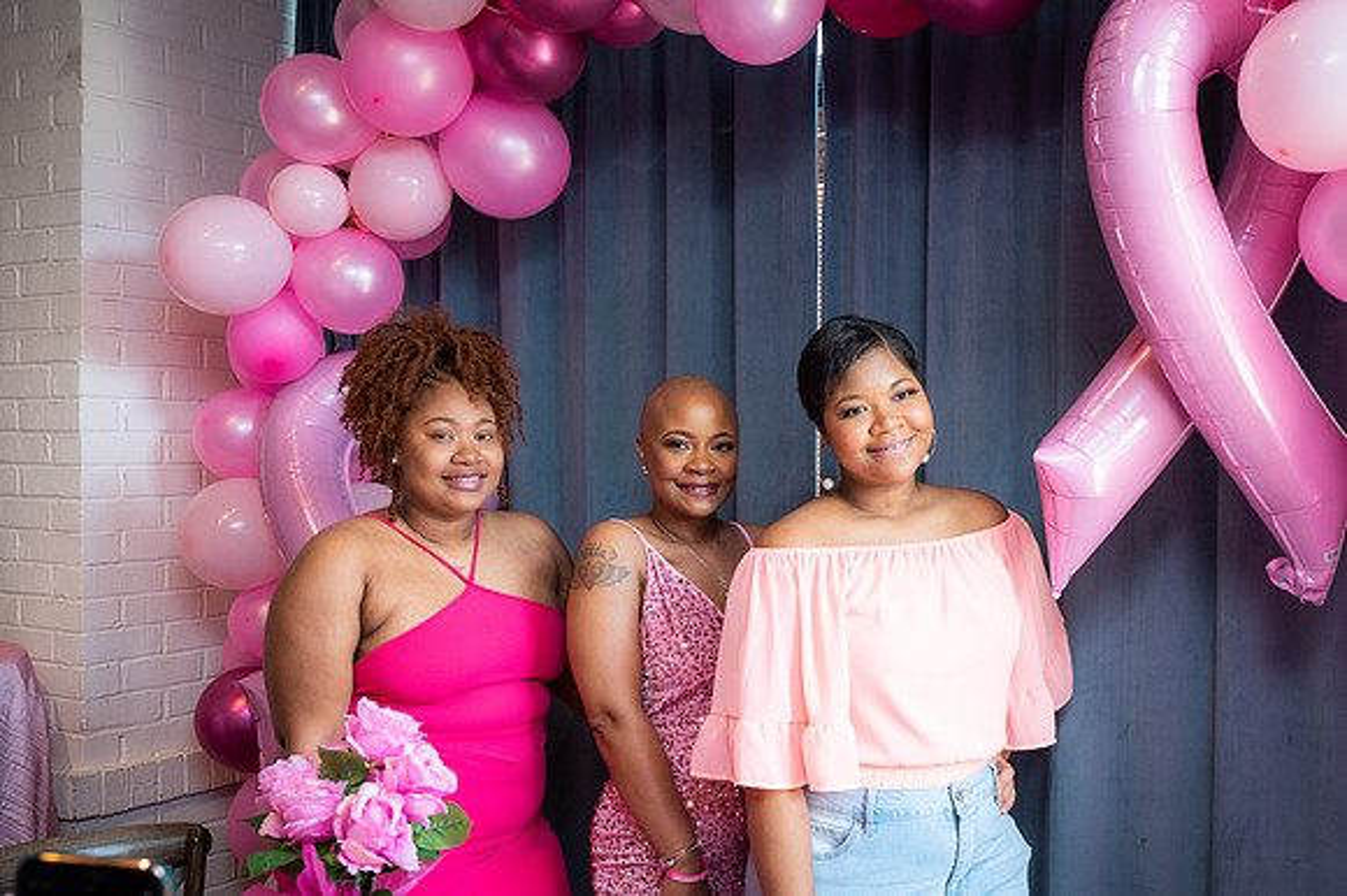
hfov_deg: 46.7
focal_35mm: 42
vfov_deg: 32.2
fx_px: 1555
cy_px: 476
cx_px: 763
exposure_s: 1/200
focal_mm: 28
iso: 1600
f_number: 4.5
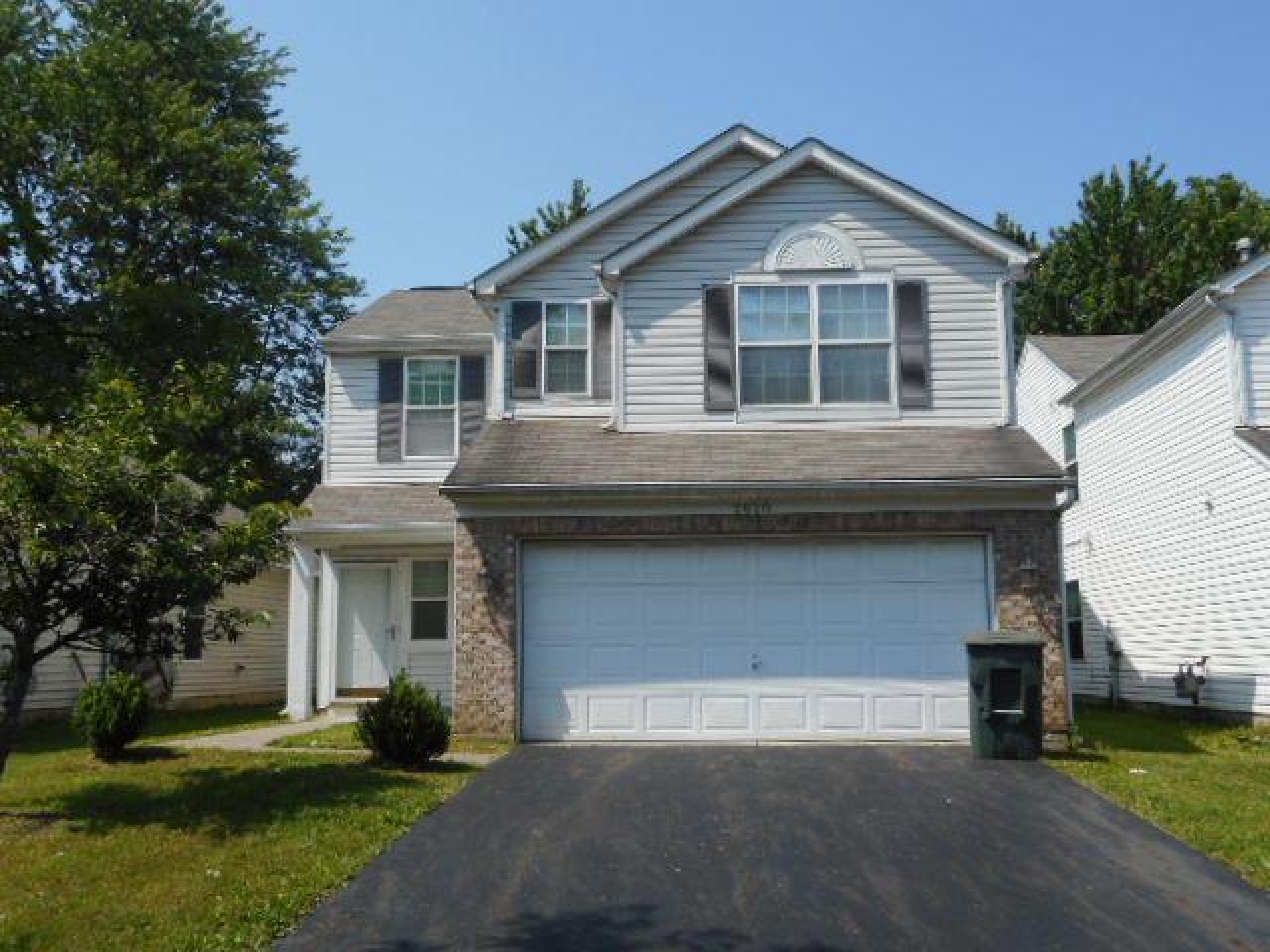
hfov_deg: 54.0
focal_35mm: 34
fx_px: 1247
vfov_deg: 41.8
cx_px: 635
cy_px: 476
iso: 80
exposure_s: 1/640
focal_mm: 6
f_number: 4.2
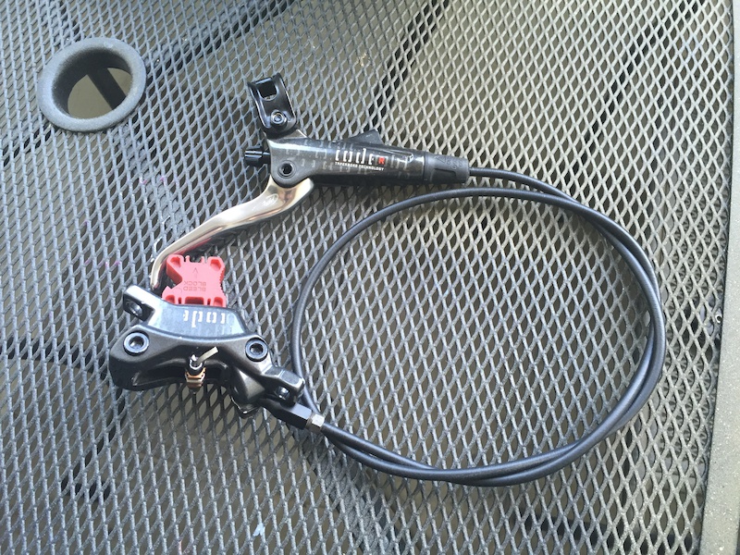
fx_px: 620
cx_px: 370
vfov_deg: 48.2
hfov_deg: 61.7
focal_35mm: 29
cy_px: 278
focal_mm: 4.15
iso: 64
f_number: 2.2
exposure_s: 1/30
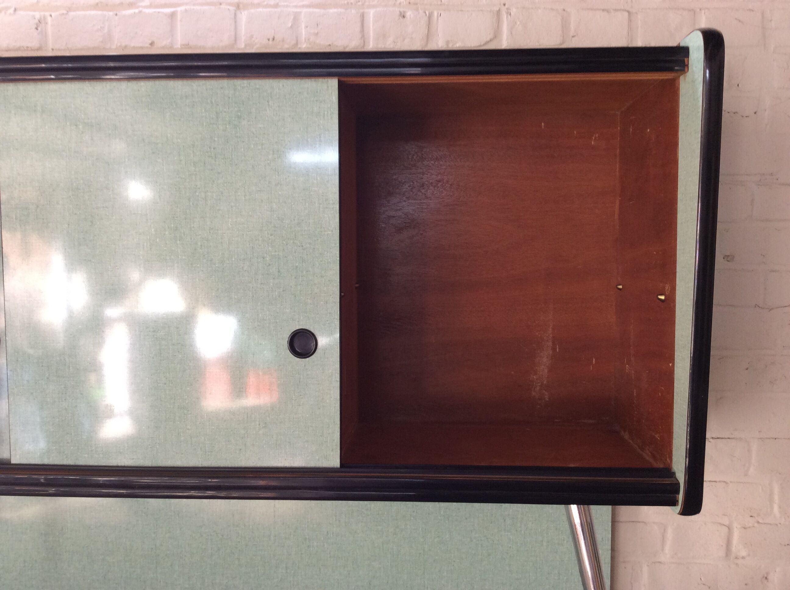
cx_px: 395
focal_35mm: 32
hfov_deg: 56.9
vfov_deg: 44.1
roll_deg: +0.1
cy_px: 295
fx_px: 729
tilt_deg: -4.6
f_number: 2.4
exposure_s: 1/25
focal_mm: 3.3
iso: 64
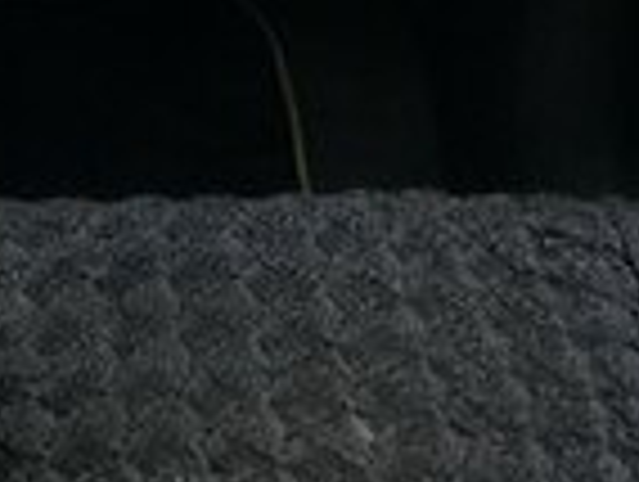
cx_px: -598
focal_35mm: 144
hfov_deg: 12.3
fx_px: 2663
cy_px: -259
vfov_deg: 10.0
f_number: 2.2
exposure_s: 1/33
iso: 50
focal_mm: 3.3
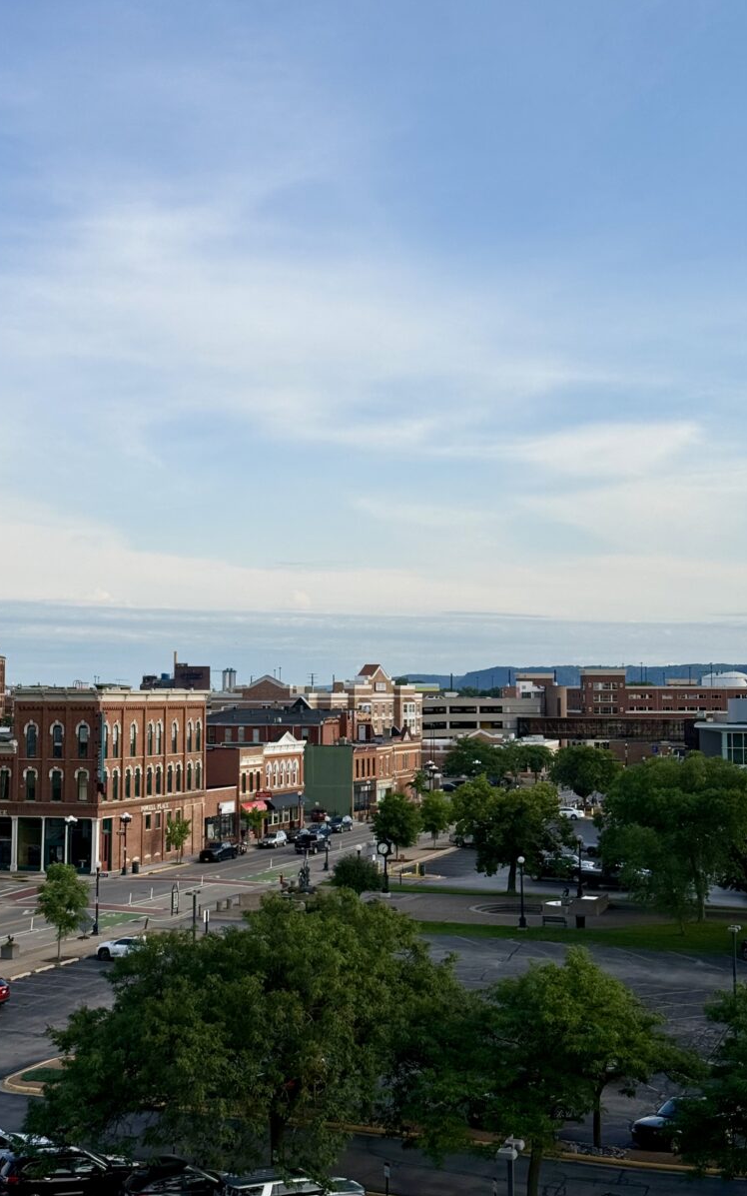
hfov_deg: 25.3
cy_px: 598
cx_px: 340
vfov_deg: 39.6
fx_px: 1661
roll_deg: -0.3
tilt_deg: +3.8
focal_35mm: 51
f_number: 1.78
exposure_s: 1/4587
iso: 64
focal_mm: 6.76
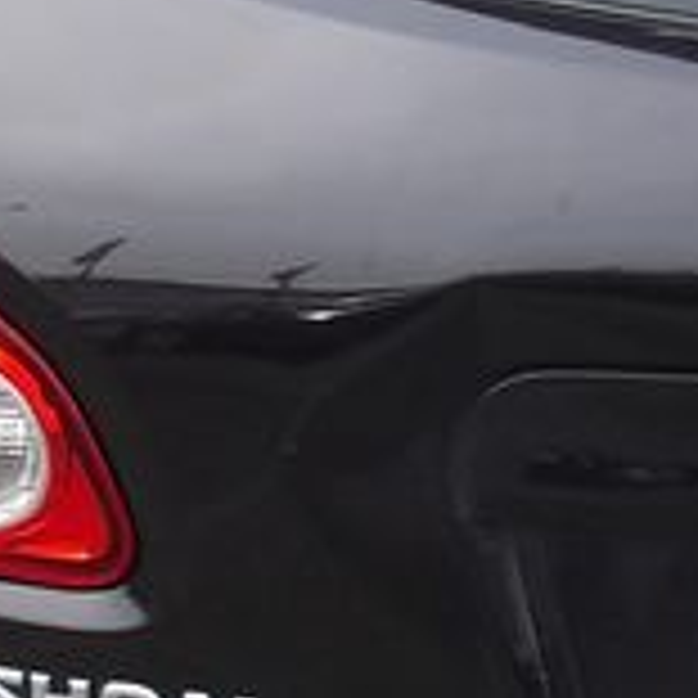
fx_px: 3604
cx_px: 1162
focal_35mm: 158
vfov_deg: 11.1
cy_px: 288
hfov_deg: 10.5
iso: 100
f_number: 3
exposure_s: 1/440
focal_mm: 4.9
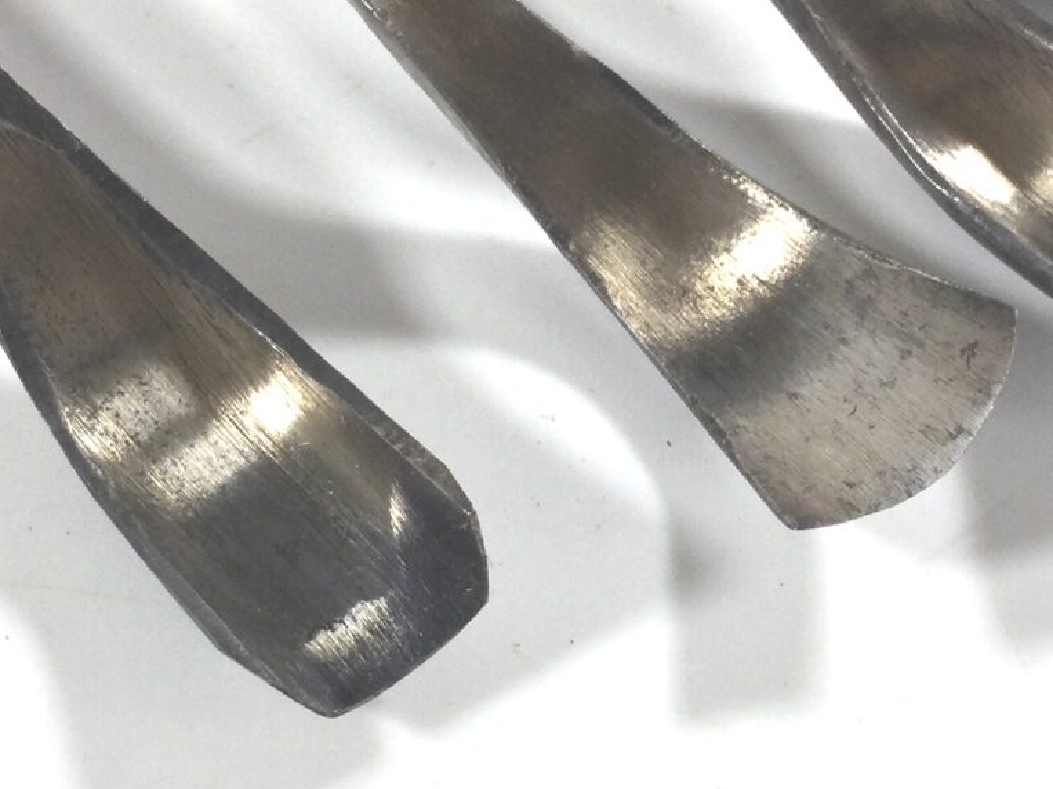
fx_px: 2372
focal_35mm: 78
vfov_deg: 18.9
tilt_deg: -52.3
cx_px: 523
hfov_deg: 25.0
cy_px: 399
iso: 40
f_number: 2.4
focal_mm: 3.3
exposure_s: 1/100
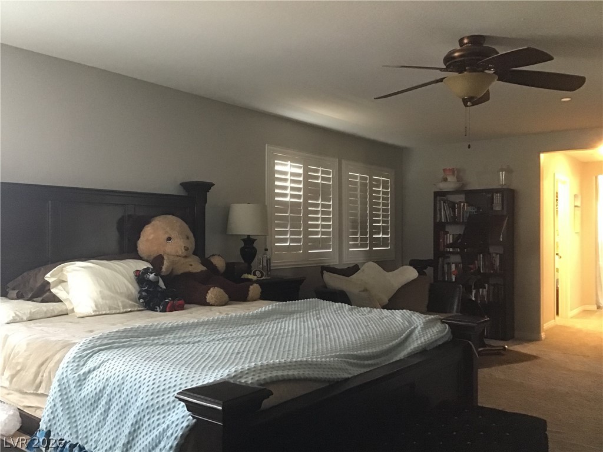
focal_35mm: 31
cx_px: 302
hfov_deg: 58.4
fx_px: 540
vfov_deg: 45.4
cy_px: 226
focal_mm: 3.3
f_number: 2.4
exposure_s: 1/15
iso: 200
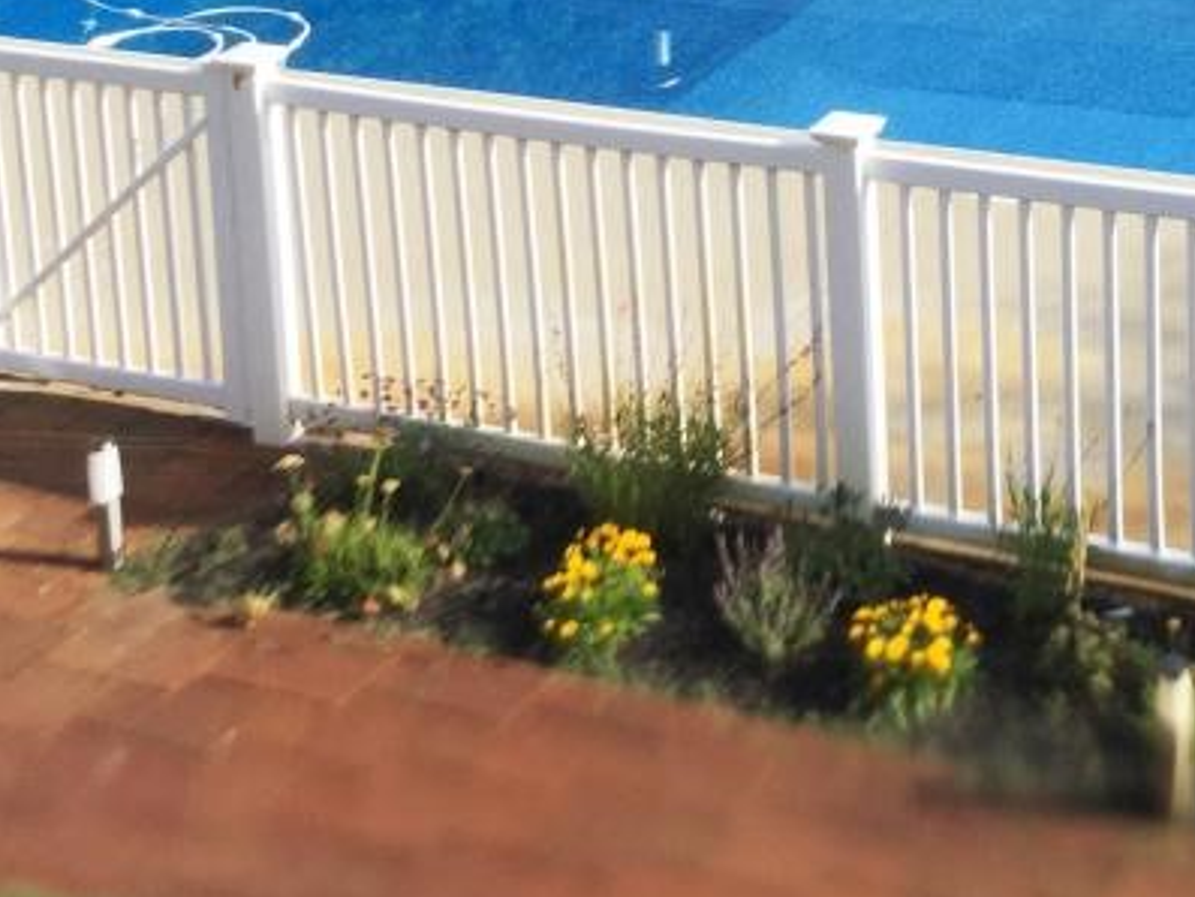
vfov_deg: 17.8
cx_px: 906
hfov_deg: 24.1
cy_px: -102
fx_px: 2763
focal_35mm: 80
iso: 25
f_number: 2.4
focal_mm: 3.3
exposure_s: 1/582
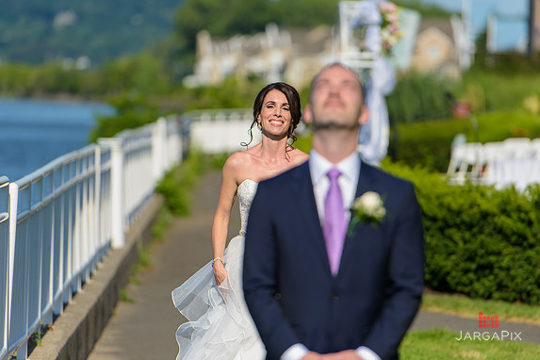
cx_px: 272
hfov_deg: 8.8
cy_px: 149
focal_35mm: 235
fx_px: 3525
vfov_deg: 5.8
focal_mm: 200
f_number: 4
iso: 200
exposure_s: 1/2500
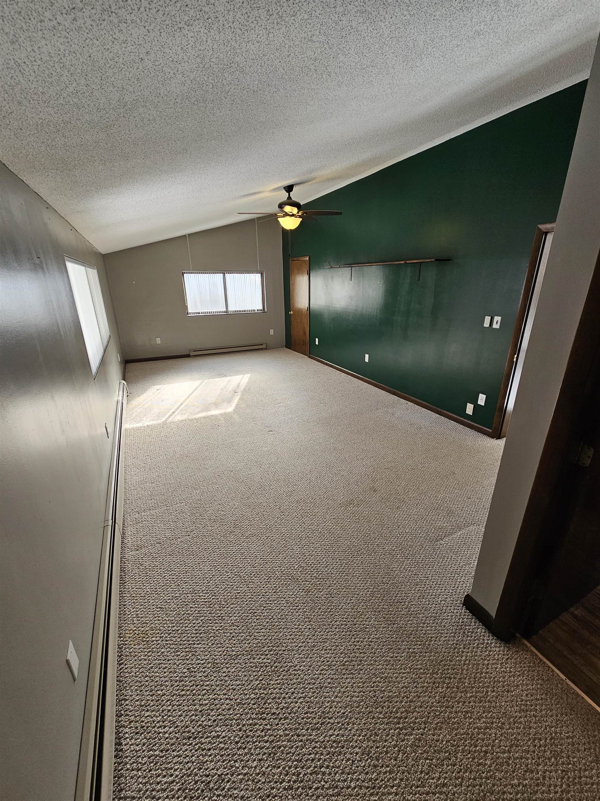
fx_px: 300
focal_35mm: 13
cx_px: 300
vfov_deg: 106.2
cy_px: 400
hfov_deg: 89.9
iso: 80
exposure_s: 1/100
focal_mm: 2.2
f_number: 2.2
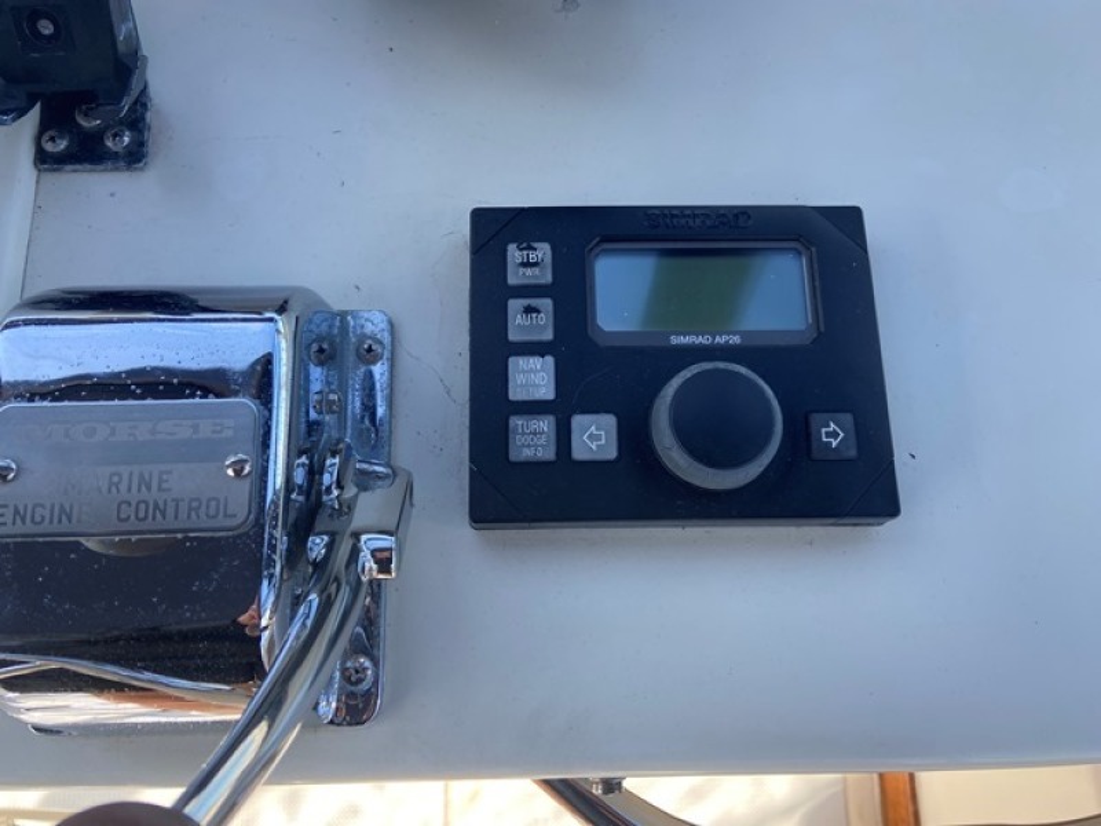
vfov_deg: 53.1
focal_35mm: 26
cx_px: 550
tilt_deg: -76.3
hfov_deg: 67.3
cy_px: 413
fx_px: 827
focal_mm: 4.25
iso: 32
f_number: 1.8
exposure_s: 1/394
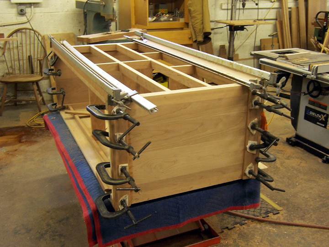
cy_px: 124
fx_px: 380
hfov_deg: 46.8
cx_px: 164
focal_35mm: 40
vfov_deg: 36.0
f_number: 4
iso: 140
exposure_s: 1/10
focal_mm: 6.7
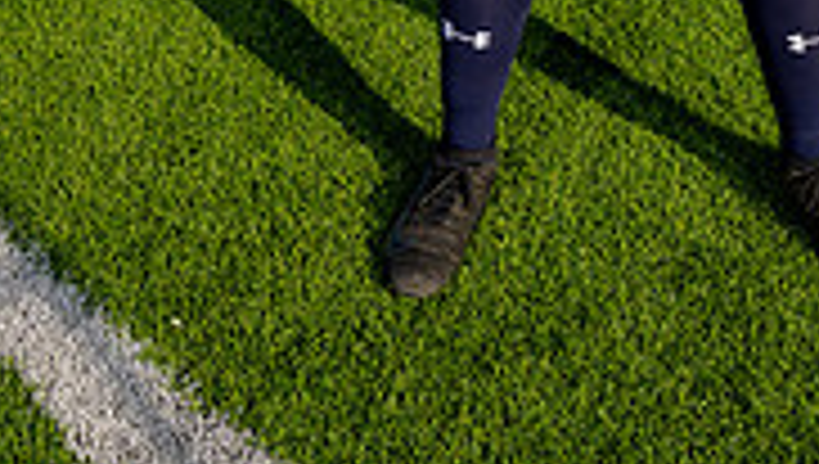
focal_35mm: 62
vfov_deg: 15.1
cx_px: 666
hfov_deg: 32.8
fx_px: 1348
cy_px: -509
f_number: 7.1
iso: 50
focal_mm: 24
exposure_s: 1/125
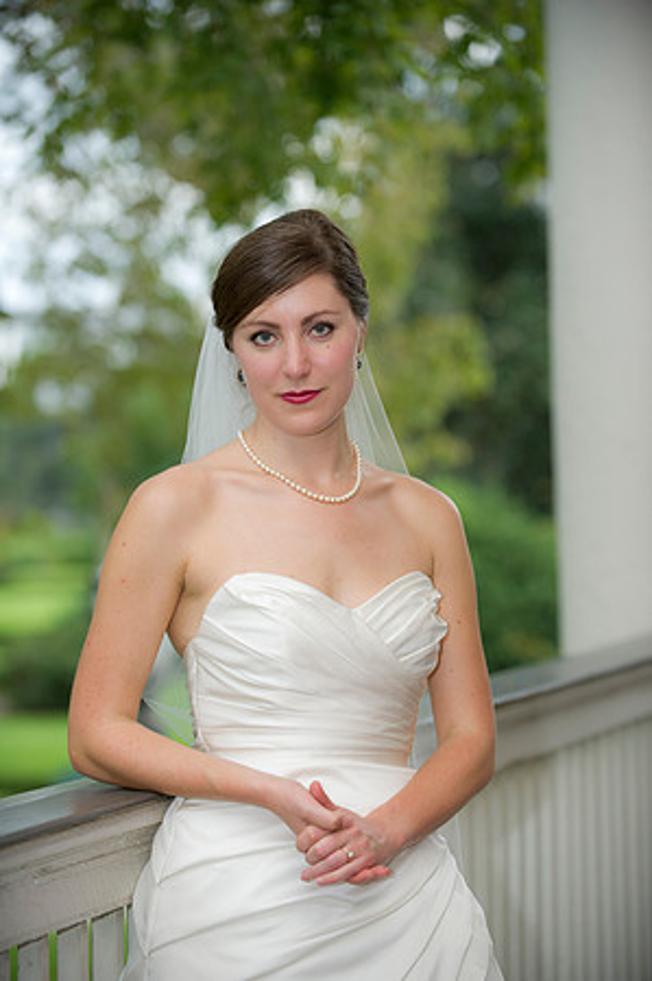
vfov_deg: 20.0
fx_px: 2777
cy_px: 490
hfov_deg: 13.4
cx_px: 326
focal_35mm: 102
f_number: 2.8
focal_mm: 102
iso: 250
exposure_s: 1/125
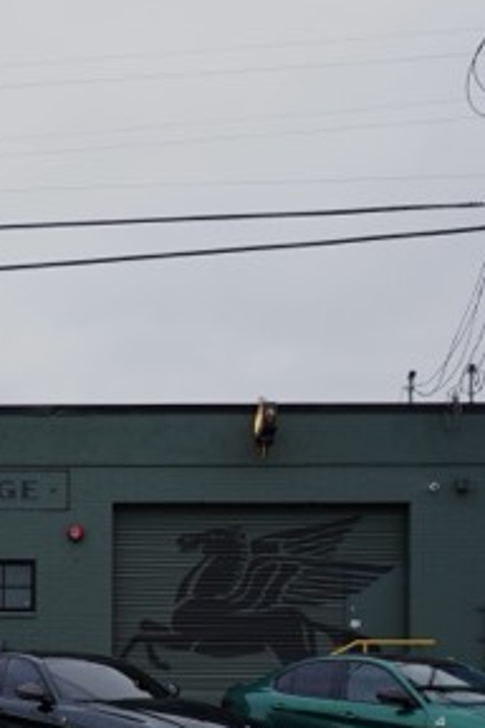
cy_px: 624
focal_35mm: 50
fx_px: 1010
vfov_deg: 37.6
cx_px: 63
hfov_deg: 26.2
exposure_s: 1/320
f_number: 5
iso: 100
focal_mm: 16
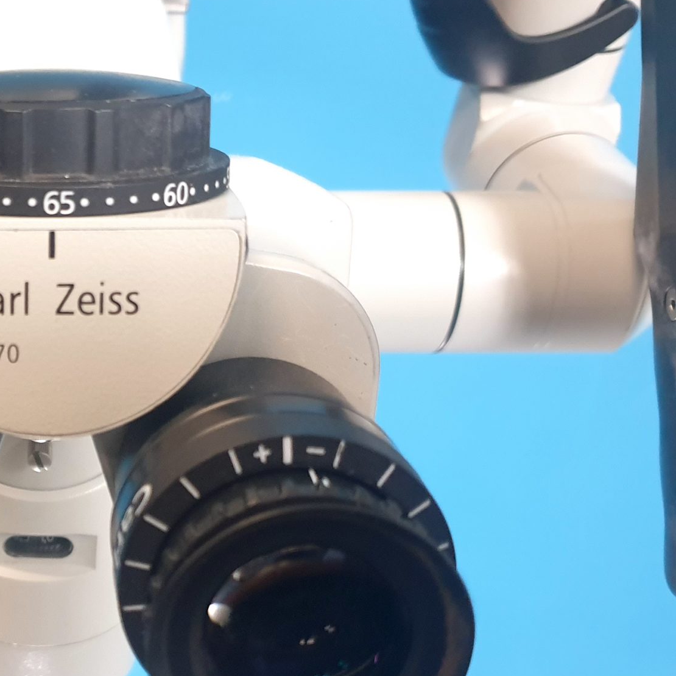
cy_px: 518
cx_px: 4
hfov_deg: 30.0
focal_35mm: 53
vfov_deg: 31.5
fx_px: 1171
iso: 320
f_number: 1.5
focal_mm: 4.3
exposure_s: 1/33
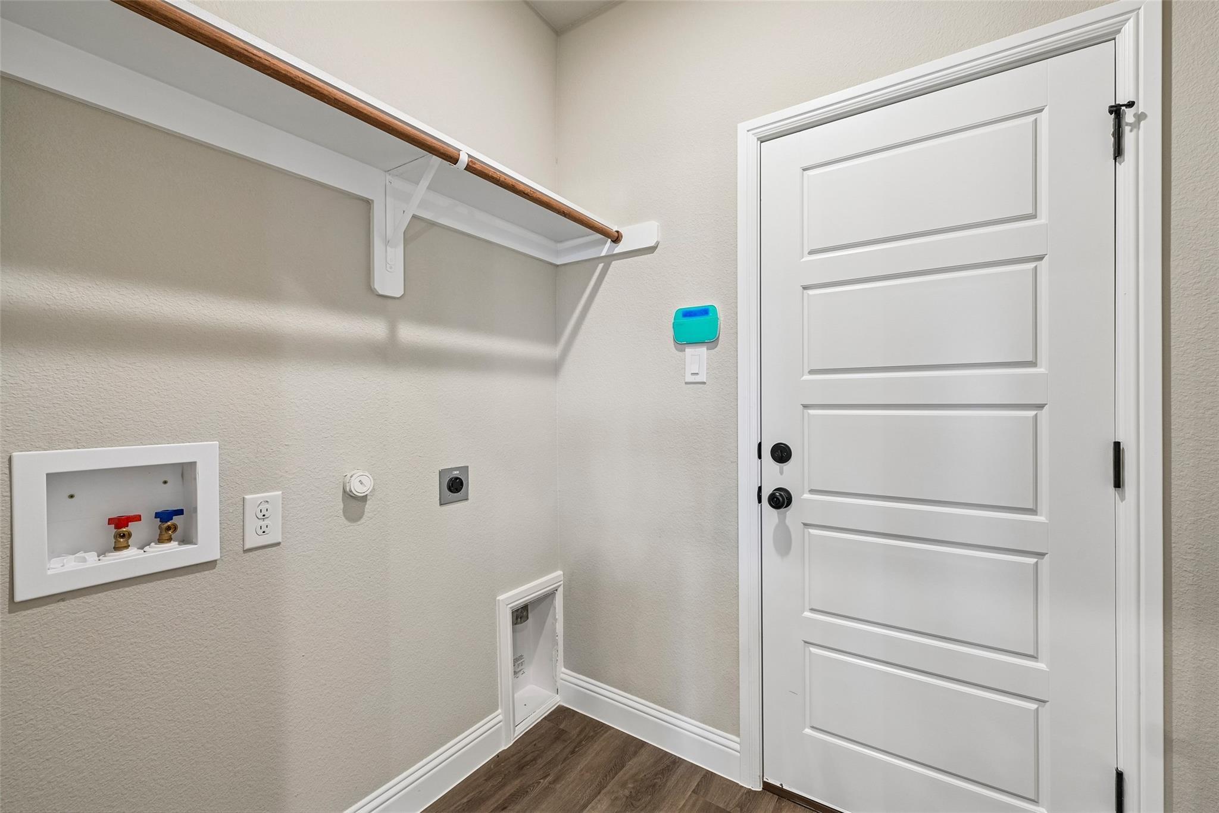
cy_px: 406
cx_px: 610
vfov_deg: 77.3
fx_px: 508
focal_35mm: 15
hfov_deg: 100.4
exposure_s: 1/13
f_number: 8
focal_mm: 15
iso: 400
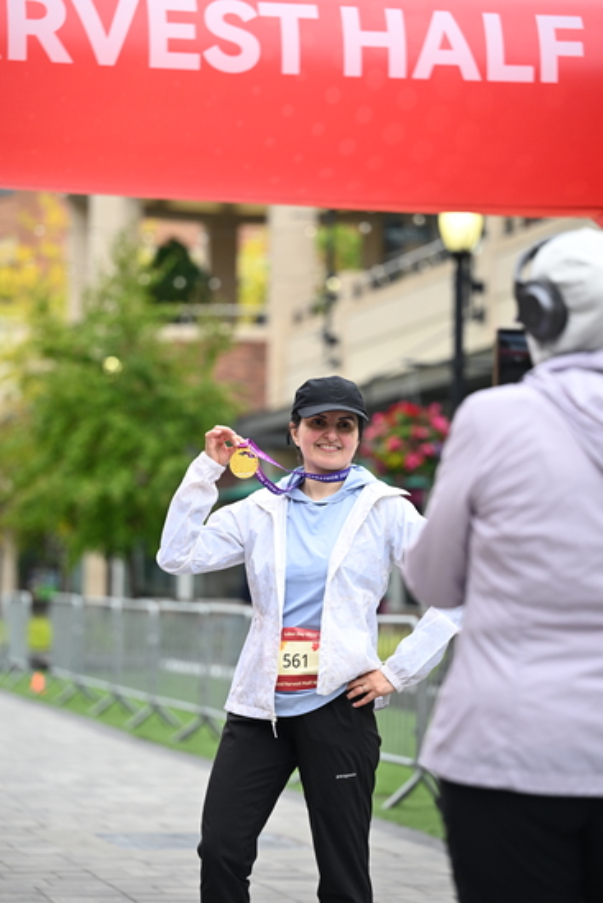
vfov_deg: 18.6
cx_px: 302
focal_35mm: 110
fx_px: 2762
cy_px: 452
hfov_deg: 12.5
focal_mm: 110
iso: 640
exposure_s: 1/2000
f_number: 2.8
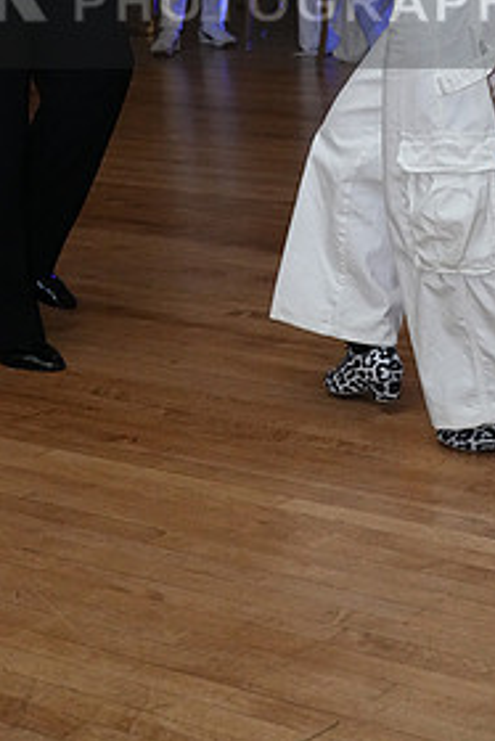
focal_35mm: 91
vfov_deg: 21.5
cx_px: 234
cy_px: -19
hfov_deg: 15.0
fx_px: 1874
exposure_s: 1/200
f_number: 5.6
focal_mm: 44
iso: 5000
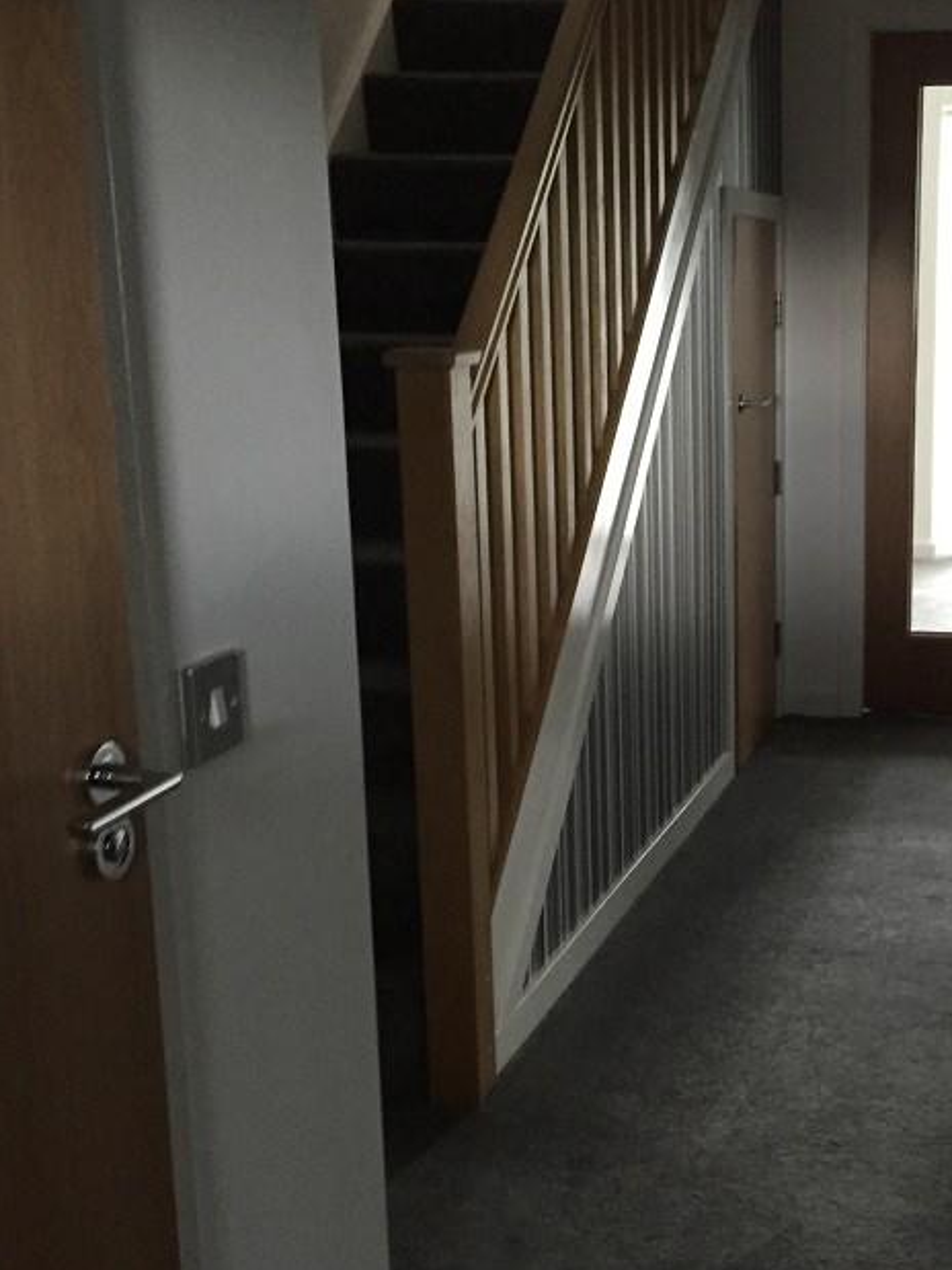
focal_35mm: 48
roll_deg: -0.6
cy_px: 702
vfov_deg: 39.6
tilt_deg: -14.9
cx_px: 771
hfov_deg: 29.5
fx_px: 1761
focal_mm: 4.15
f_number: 2.2
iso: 250
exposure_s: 1/20
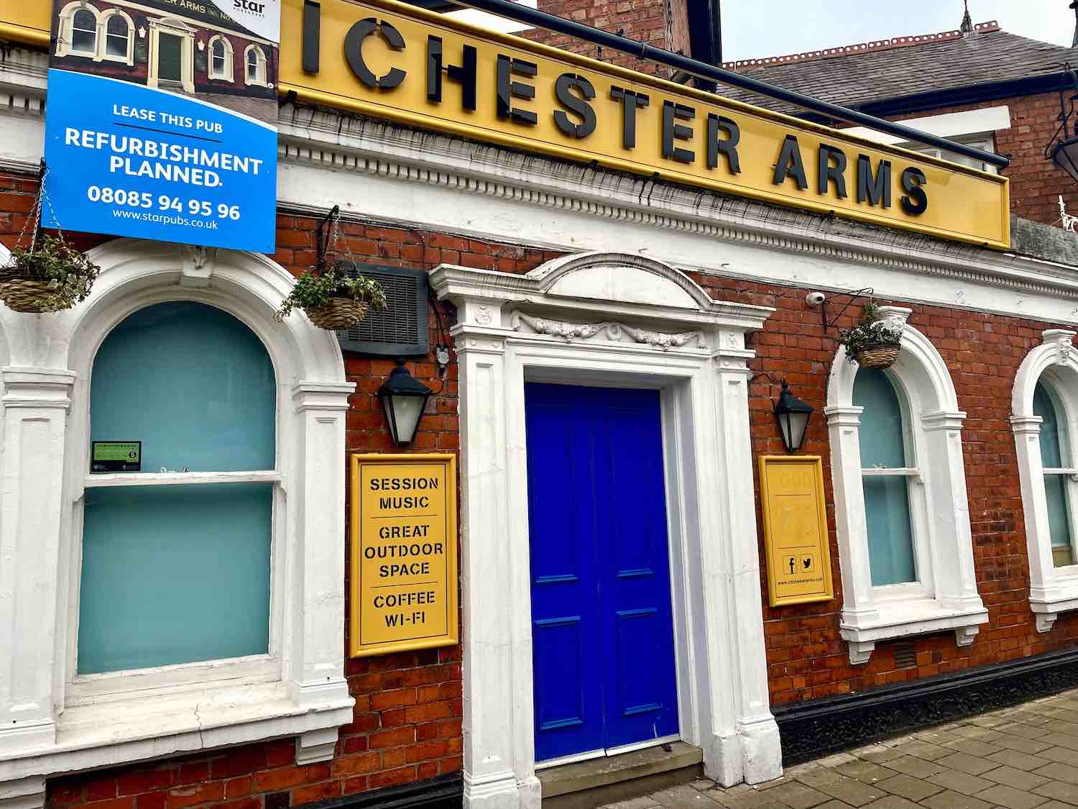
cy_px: 404
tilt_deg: +7.3
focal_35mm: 26
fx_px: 810
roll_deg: +1.6
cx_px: 539
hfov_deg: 67.3
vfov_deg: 53.1
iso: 32
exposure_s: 1/596
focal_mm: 4.2
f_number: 1.6
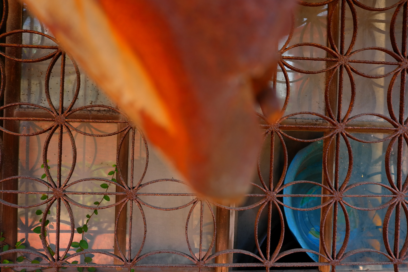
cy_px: 137
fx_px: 419
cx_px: 209
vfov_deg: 36.0
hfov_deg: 51.9
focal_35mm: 37
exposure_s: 1/30
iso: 100
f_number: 4
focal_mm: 24
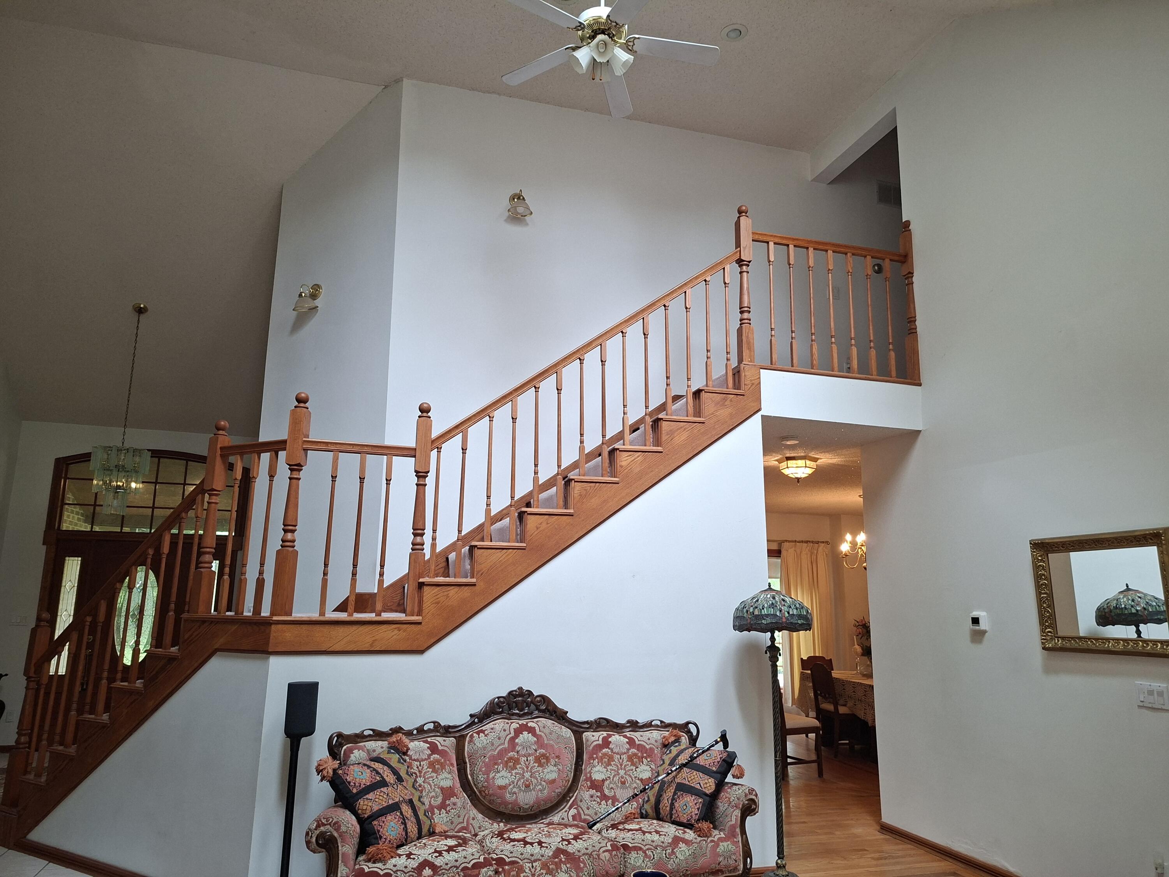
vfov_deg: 58.9
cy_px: 438
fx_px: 777
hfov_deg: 73.9
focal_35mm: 23
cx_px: 584
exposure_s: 1/120
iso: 160
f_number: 1.8
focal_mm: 5.54
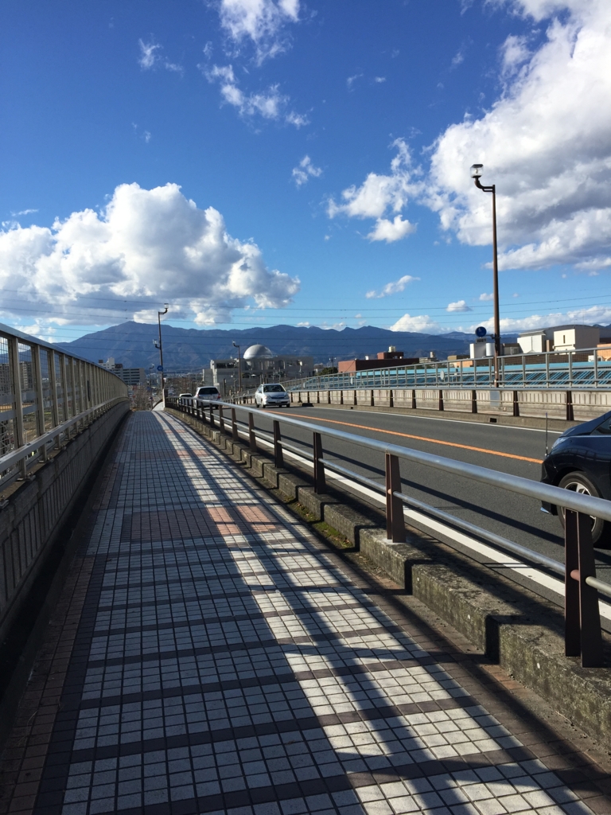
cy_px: 408
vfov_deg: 61.7
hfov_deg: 48.2
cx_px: 306
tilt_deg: -5.5
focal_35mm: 29
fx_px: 682
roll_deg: +4.1
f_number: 2.2
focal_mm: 4.15
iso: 32
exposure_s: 1/2475
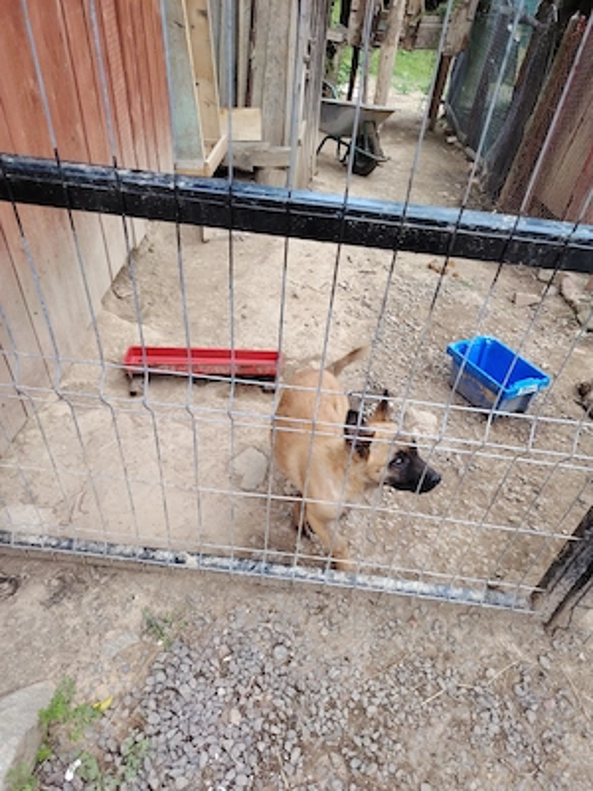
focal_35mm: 24
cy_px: 396
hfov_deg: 56.8
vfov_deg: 71.6
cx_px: 296
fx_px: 548
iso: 101
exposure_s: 1/100
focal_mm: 5.25
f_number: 1.75
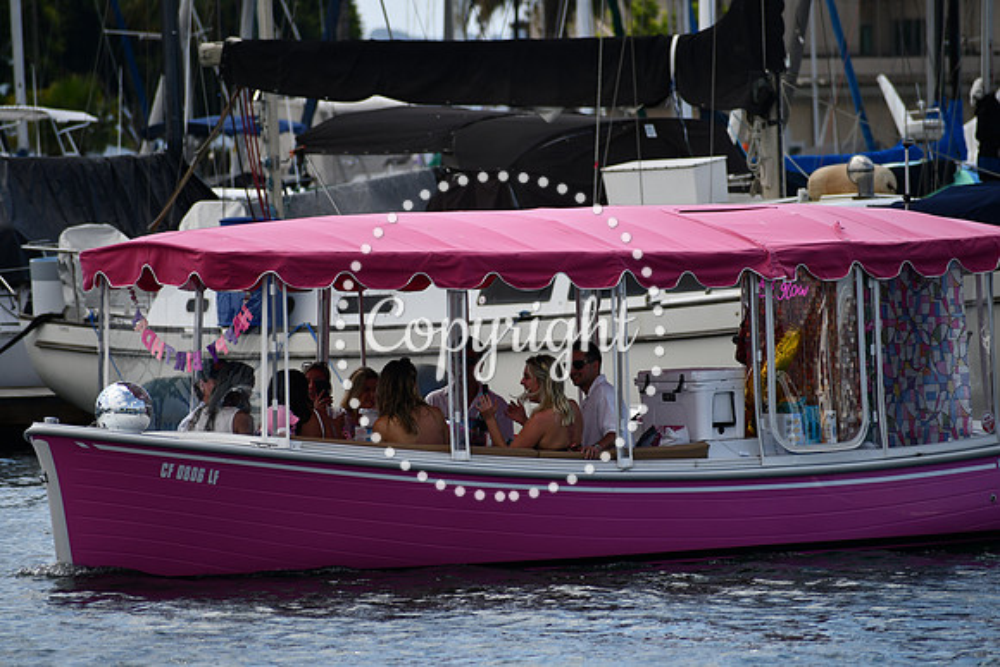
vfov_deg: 3.7
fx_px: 10419
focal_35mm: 375
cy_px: 334
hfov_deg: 5.5
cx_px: 500
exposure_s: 1/1250
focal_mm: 250
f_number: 6.3
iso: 200
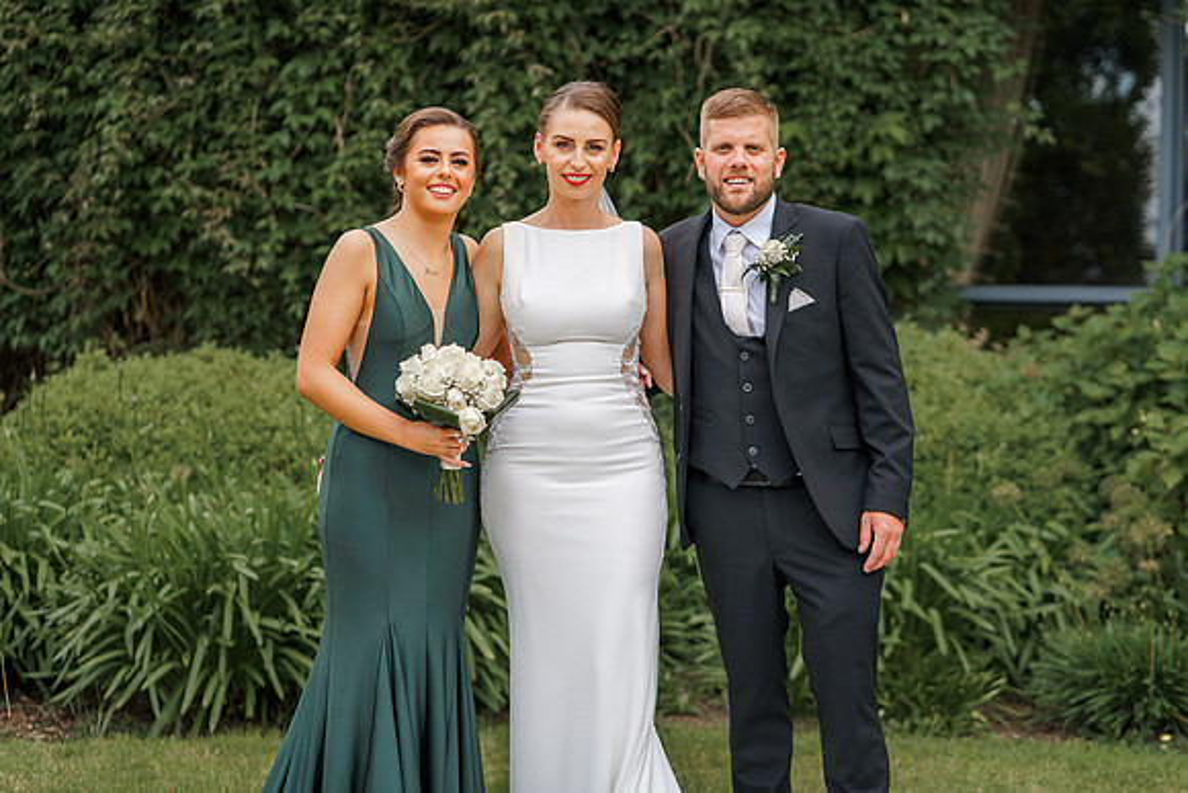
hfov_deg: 22.1
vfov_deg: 14.8
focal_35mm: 92
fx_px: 3043
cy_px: 363
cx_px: 544
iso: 100
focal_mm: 85
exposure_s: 1/640
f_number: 2.8
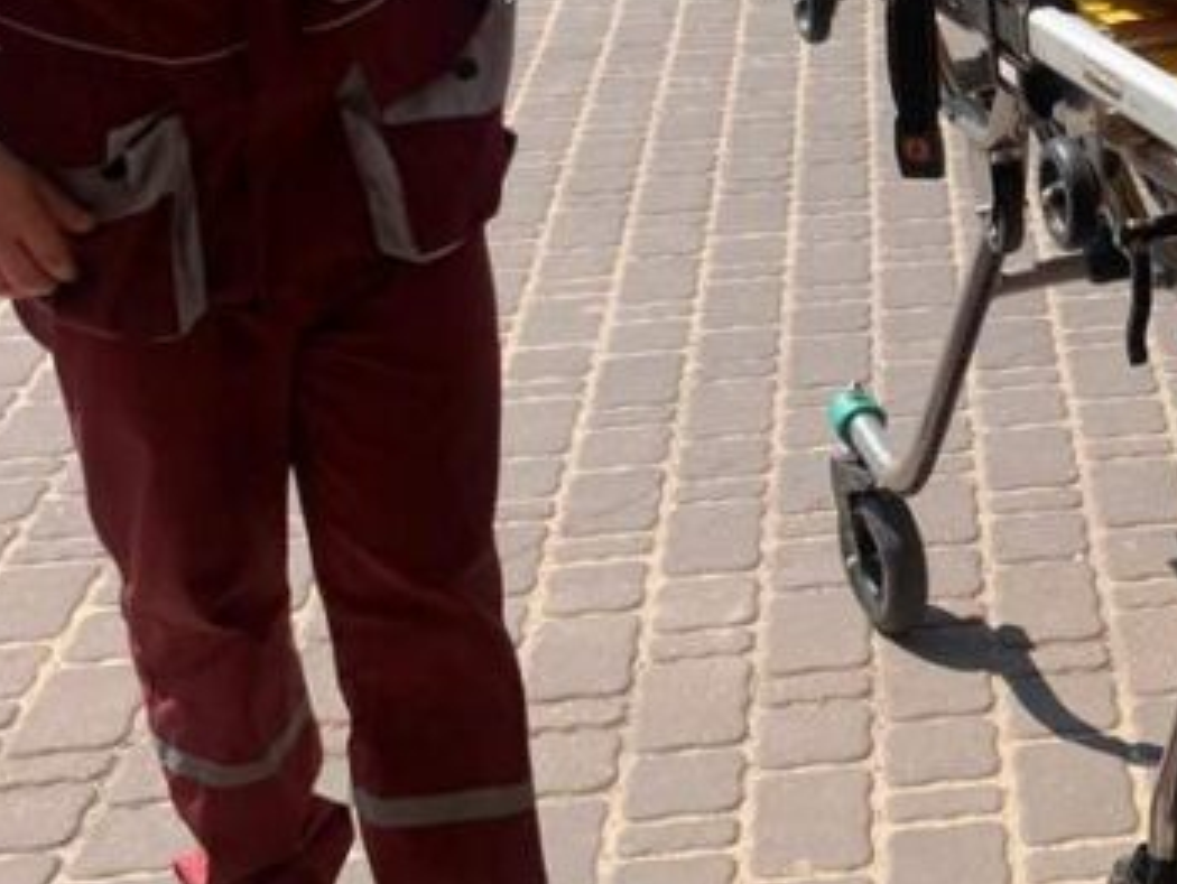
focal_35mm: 76
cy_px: -77
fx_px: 2586
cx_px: 1325
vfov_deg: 18.7
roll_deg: -1.9
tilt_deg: -12.9
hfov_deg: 23.9
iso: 25
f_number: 1.8
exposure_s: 1/802
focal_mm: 4.25
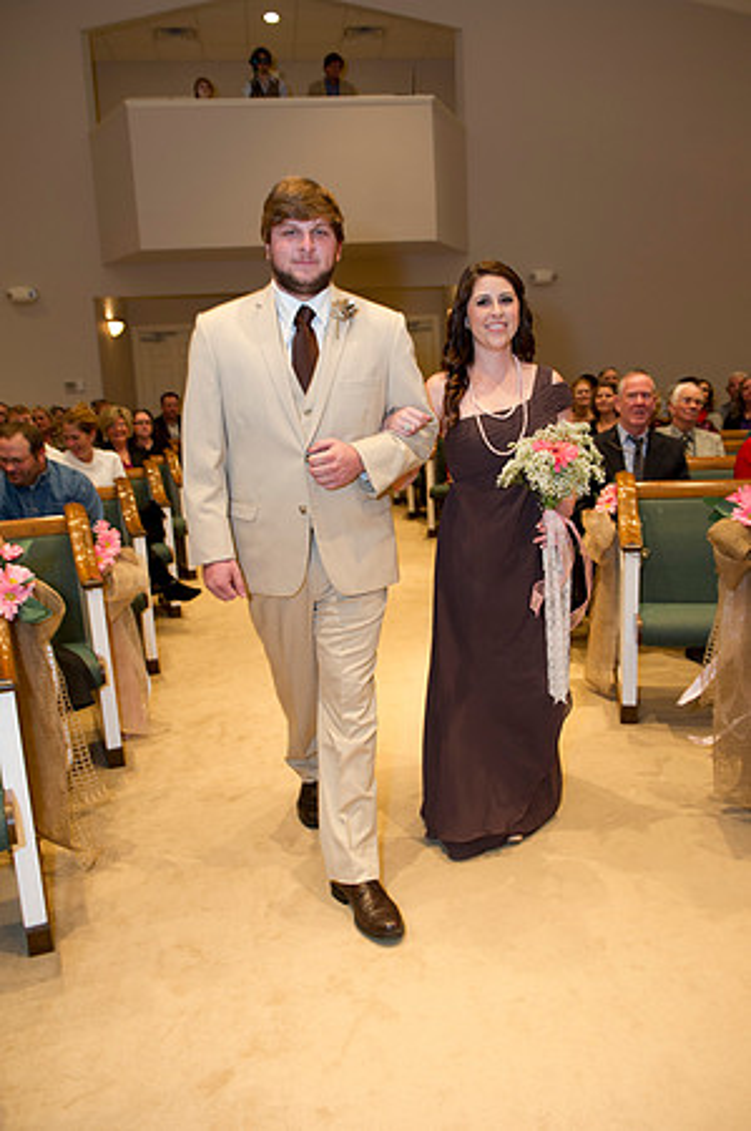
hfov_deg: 44.9
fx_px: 909
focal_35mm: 29
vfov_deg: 63.7
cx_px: 376
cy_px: 566
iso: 1250
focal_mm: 29
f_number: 4
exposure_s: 1/80
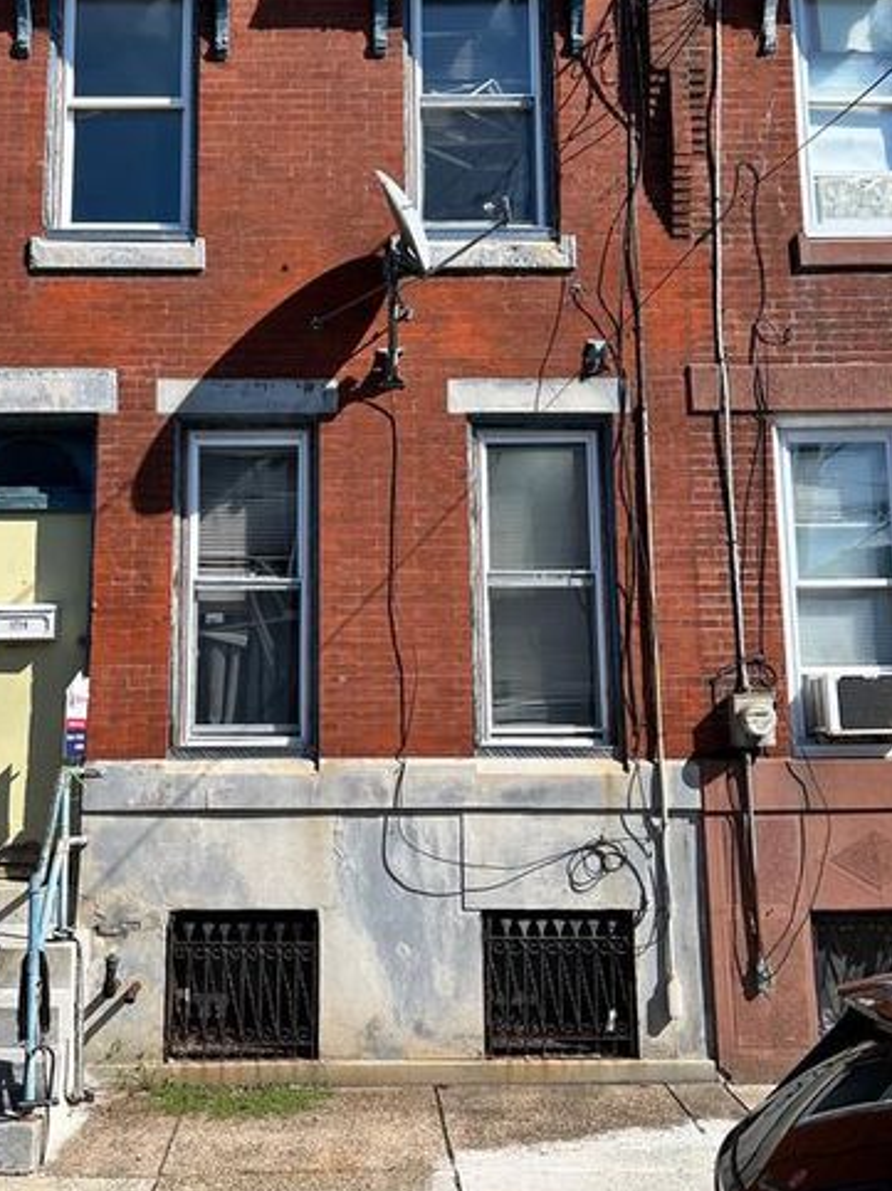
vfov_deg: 51.3
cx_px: 348
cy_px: 540
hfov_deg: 39.4
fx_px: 1238
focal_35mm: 36
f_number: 1.5
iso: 50
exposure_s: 1/3968
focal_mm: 5.7
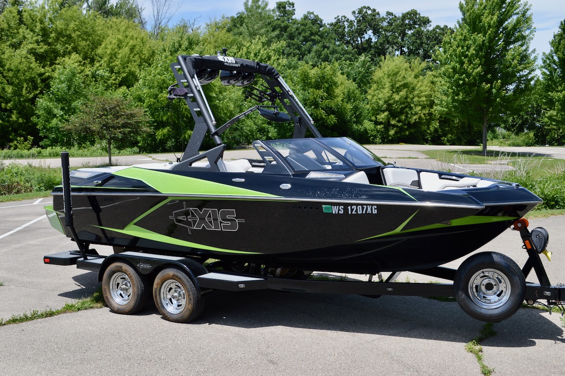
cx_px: 282
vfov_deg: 29.8
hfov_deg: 43.6
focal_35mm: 45
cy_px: 188
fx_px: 706
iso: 100
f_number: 7.1
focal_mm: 30
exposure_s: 1/200
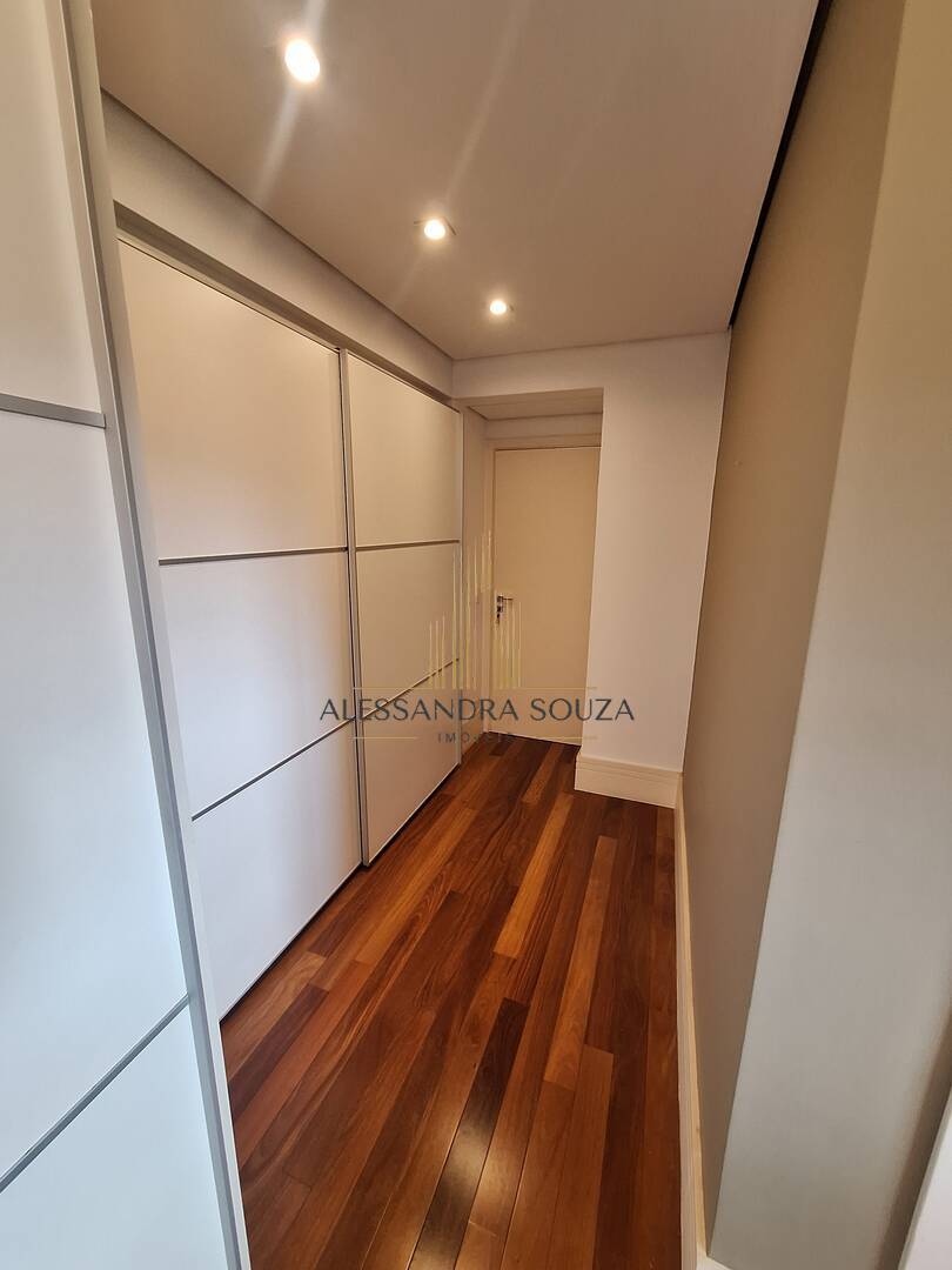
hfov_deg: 89.9
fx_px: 477
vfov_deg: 106.2
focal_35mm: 13
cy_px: 635
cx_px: 476
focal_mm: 1.74
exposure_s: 1/40
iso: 160
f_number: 2.2
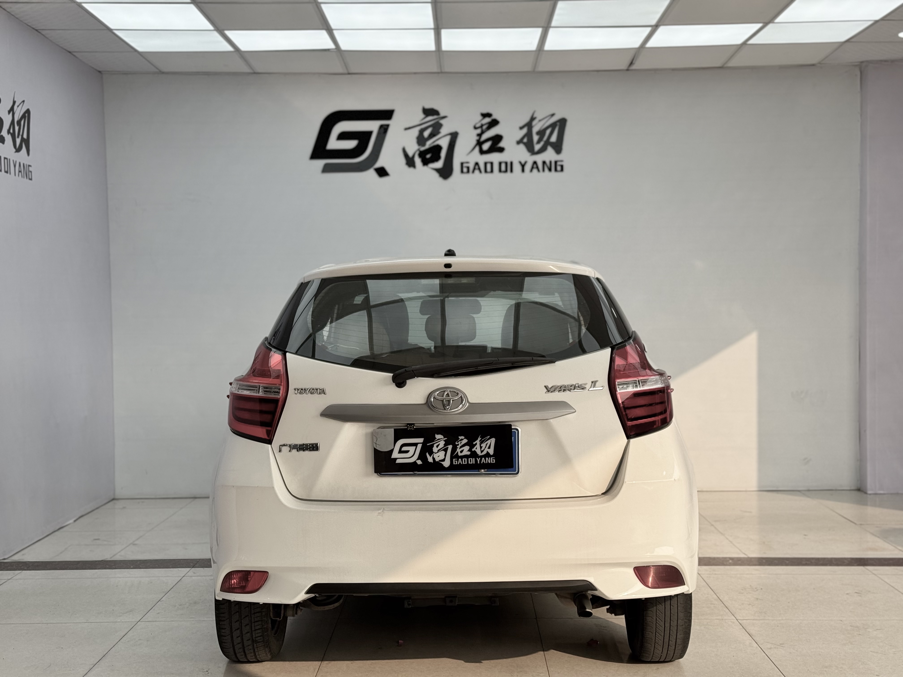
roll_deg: +0.6
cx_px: 452
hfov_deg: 39.7
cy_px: 338
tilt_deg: -1.6
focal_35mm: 48
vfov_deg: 30.3
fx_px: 1252
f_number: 1.78
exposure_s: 1/1869
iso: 64
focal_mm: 6.76
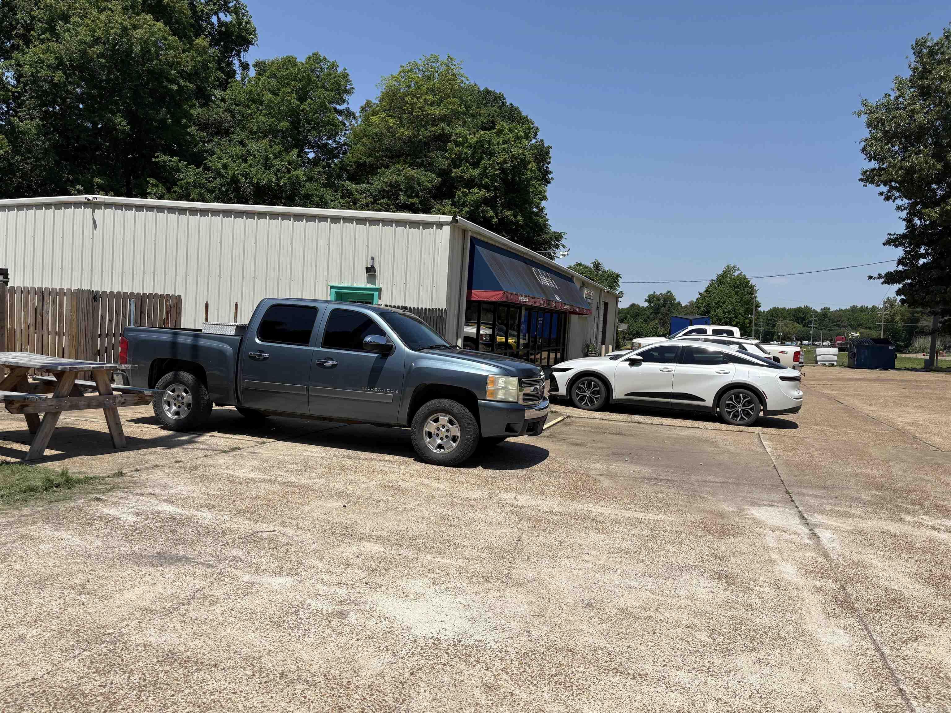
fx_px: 714
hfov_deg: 67.3
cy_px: 356
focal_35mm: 26
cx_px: 476
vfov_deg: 53.1
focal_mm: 5.96
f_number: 1.6
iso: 50
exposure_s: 1/6329
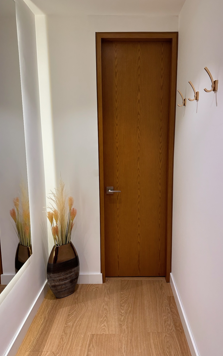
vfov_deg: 70.4
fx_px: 253
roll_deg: -0.5
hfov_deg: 47.5
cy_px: 175
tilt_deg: -8.2
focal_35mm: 26
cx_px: 127
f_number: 1.78
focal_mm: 6.86
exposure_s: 1/120
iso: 160
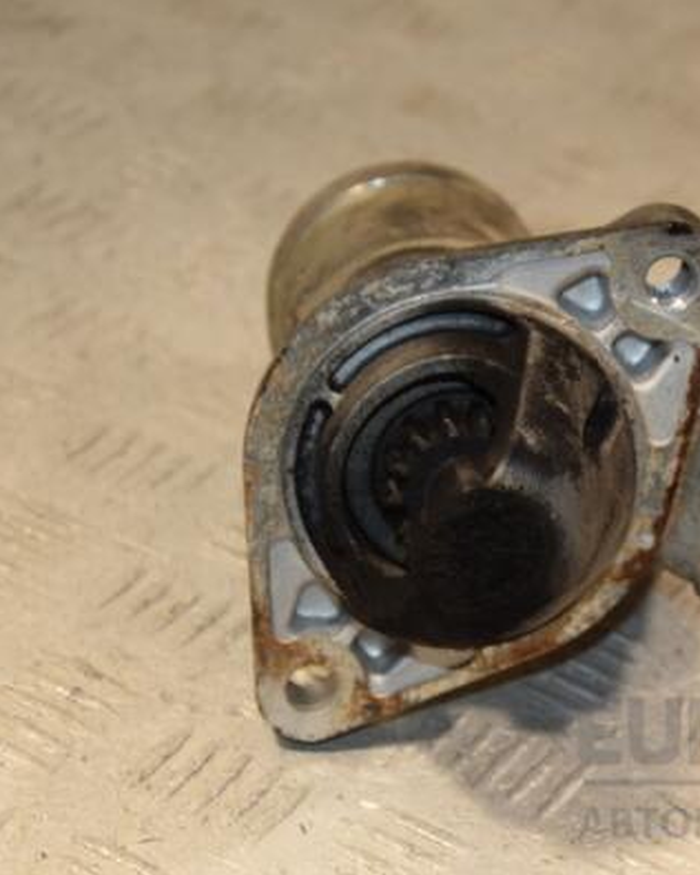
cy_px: 436
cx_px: 536
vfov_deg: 15.5
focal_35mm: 124
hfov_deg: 12.4
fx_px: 3211
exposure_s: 1/200
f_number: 5.3
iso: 800
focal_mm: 58
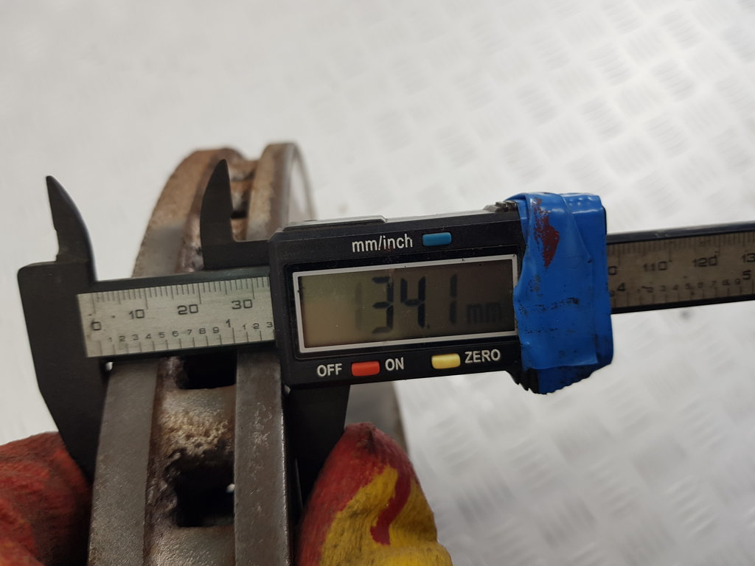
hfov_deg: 67.3
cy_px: 283
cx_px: 378
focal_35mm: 26
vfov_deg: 53.1
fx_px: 567
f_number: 1.7
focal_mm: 4.2
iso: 64
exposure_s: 1/100
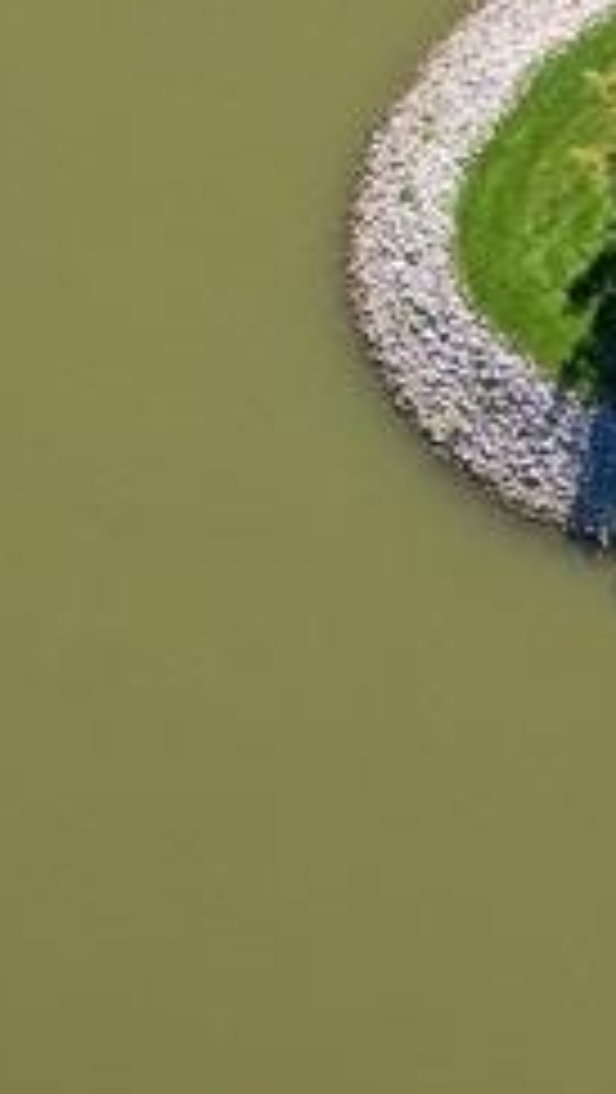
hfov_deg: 6.9
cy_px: 1303
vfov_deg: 13.0
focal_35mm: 161
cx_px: 1776
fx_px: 4667
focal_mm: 12.29
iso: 160
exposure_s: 1/160
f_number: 2.8
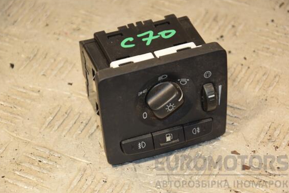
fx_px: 1337
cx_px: 145
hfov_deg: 12.3
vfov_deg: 8.2
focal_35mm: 167
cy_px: 95
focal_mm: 105
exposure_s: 1/125
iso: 800
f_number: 5.6
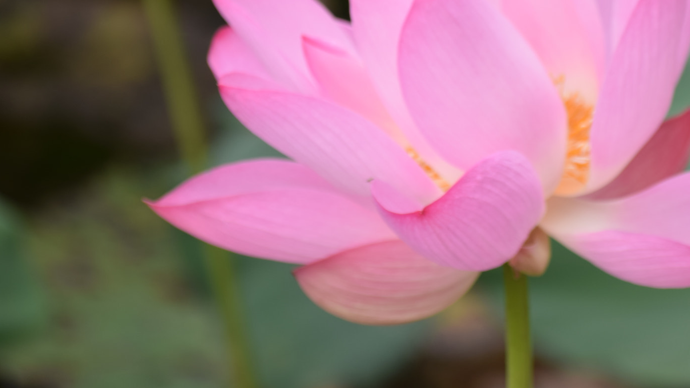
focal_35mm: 465
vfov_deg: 2.6
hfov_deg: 4.6
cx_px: 472
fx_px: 8506
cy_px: 105
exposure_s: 1/200
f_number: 5.6
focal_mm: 200
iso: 100
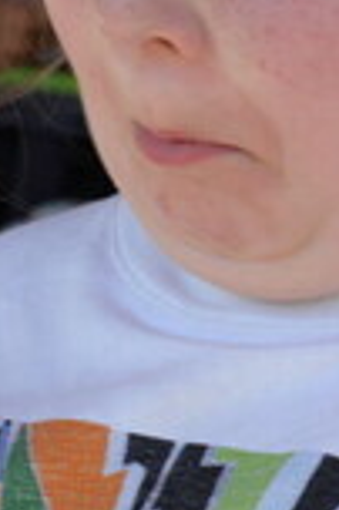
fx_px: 4657
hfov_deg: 4.2
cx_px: 240
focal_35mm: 329
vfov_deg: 6.2
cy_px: 577
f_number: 8
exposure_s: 1/250
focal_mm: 52
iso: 400
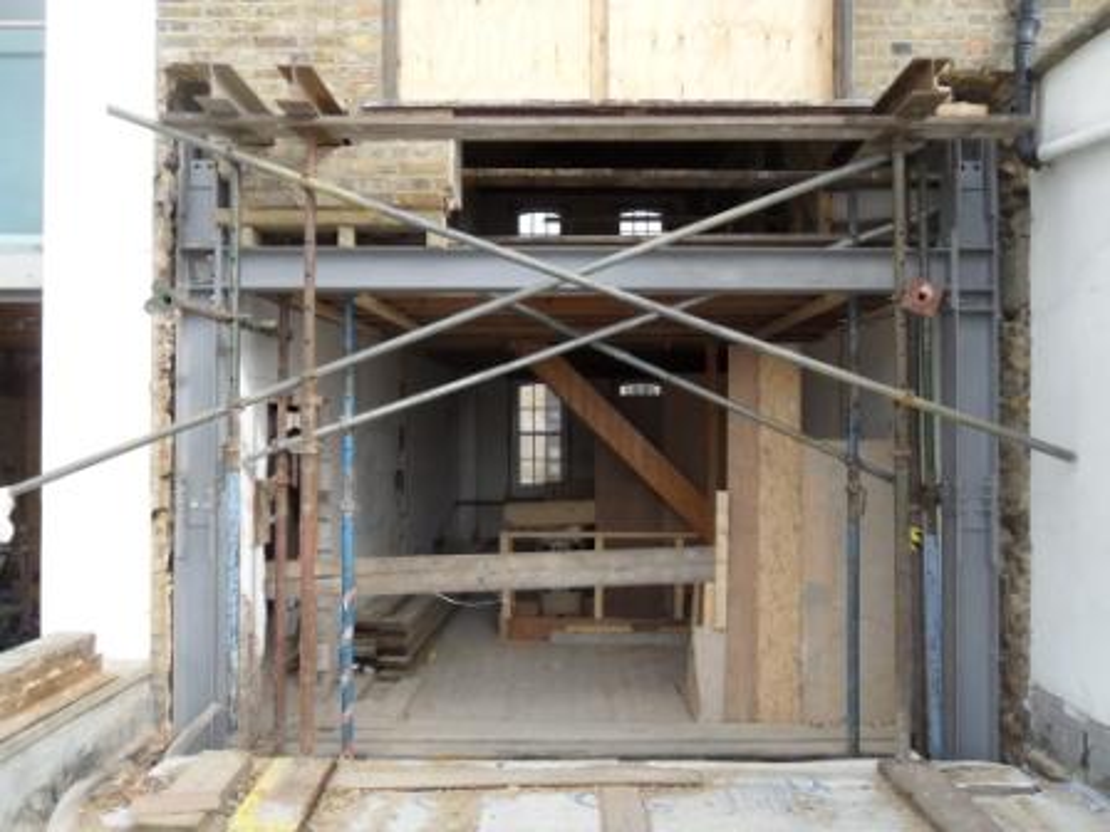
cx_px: 555
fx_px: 898
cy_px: 416
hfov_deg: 63.4
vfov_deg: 49.7
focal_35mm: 28
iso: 80
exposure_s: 1/250
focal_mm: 5
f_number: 3.4
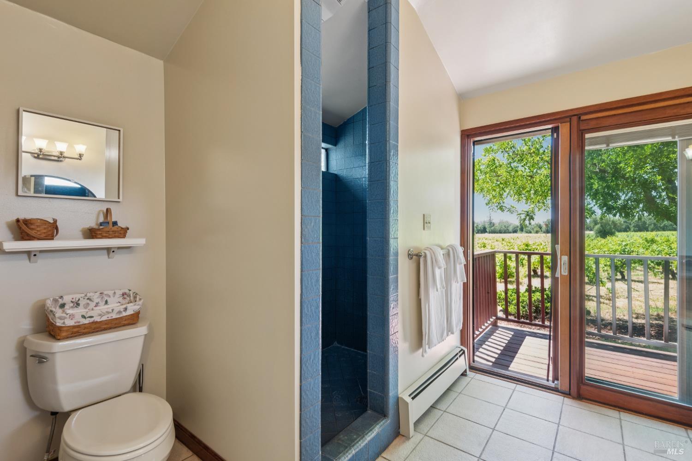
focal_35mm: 16
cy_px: 230
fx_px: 308
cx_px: 346
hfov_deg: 96.7
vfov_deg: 73.7
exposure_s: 1/8
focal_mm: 16
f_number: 11
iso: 320
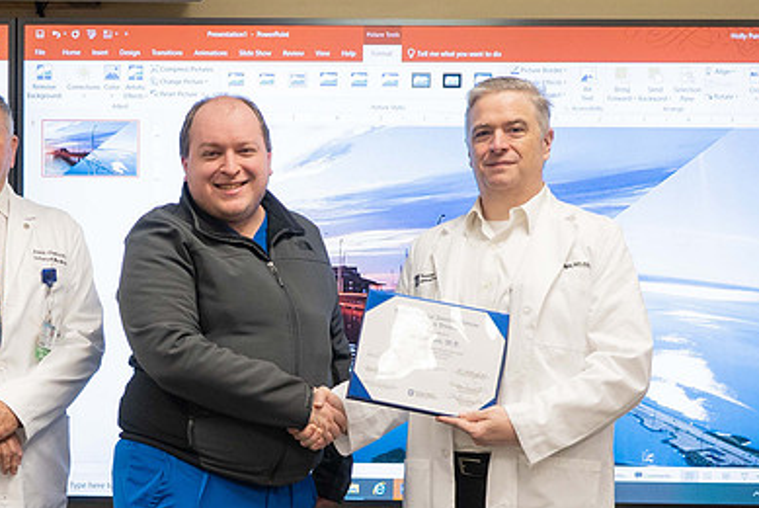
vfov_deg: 16.7
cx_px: 147
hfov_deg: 24.6
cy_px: 453
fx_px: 1709
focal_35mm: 81
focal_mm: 33
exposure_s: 1/160
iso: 1000
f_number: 4
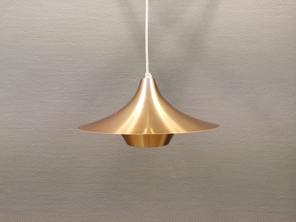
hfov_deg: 65.3
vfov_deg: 51.4
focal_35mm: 27
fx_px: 231
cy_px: 111
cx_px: 148
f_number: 1.6
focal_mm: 5.56
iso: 250
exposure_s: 1/60
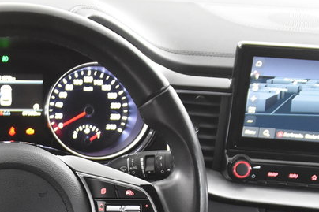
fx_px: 841
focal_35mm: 95
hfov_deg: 20.9
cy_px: 289
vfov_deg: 13.8
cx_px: 17
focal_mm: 20
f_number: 2.8
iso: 2500
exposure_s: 1/30
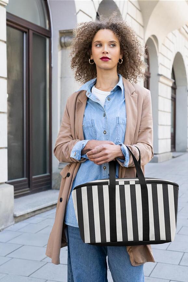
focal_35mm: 50
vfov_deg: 39.6
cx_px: 94
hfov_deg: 27.0
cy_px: 141
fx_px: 392
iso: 4000
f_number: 5.6
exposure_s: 1/1000
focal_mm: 50
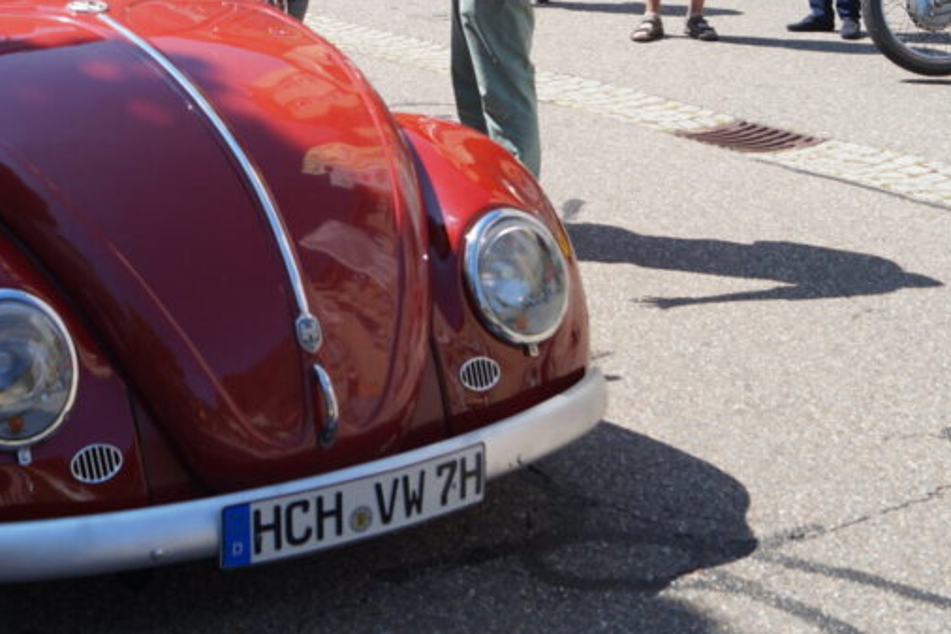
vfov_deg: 20.6
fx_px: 1690
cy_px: 8
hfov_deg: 30.9
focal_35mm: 64
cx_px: 237
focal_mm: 18
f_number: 5.6
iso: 100
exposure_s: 1/320
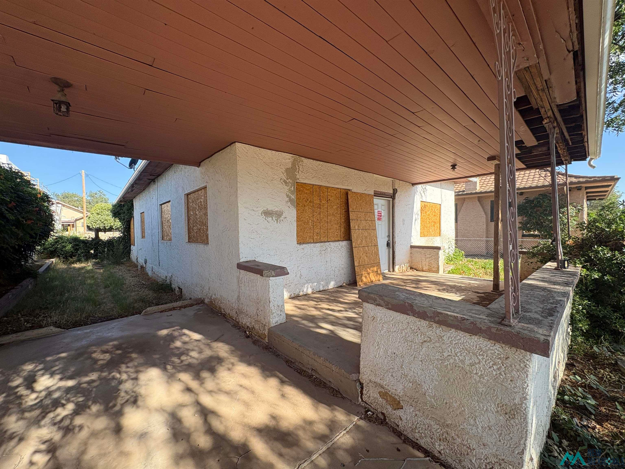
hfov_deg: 102.1
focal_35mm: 14
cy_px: 234
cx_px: 312
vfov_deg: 85.7
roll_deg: +2.2
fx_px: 253
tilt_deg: -1.1
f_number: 2.2
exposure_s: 1/569
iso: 64
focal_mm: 2.22
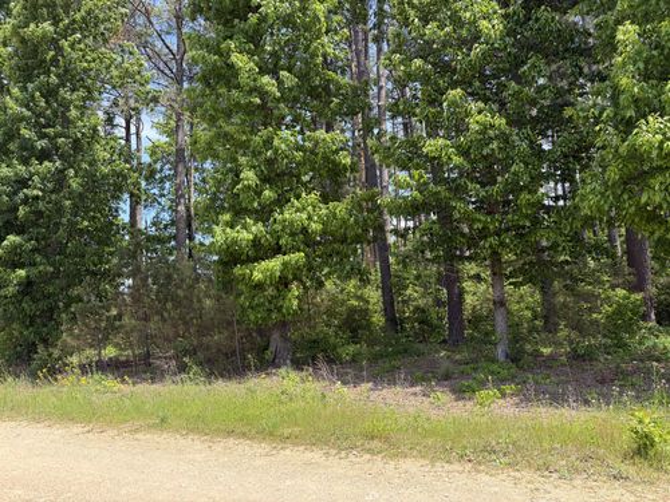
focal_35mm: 26
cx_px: 335
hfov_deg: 67.3
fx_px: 503
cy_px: 251
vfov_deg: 53.1
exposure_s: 1/1196
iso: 64
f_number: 1.6
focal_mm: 5.96
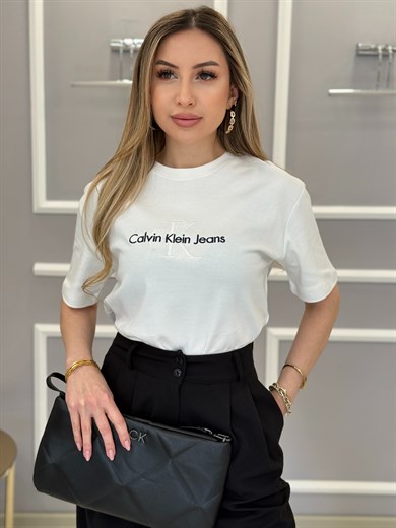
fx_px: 732
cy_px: 264
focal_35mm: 48
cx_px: 198
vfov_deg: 39.7
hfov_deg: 30.3
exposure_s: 1/121
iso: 80
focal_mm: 6.76
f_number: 1.78
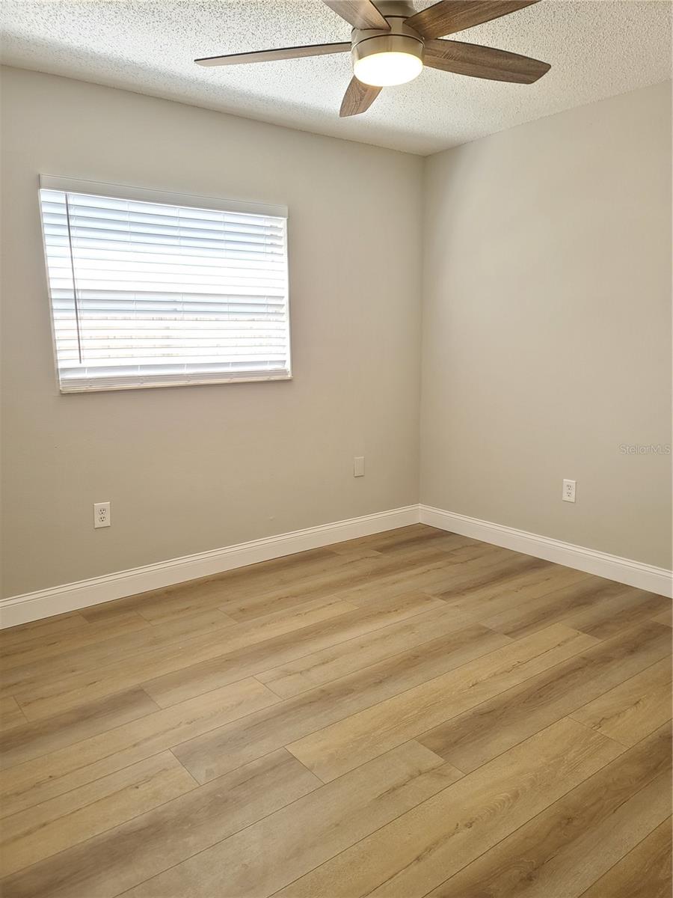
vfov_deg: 69.4
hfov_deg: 54.9
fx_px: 648
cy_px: 449
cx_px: 336
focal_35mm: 25
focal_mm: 7
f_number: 1.8
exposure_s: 1/60
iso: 100
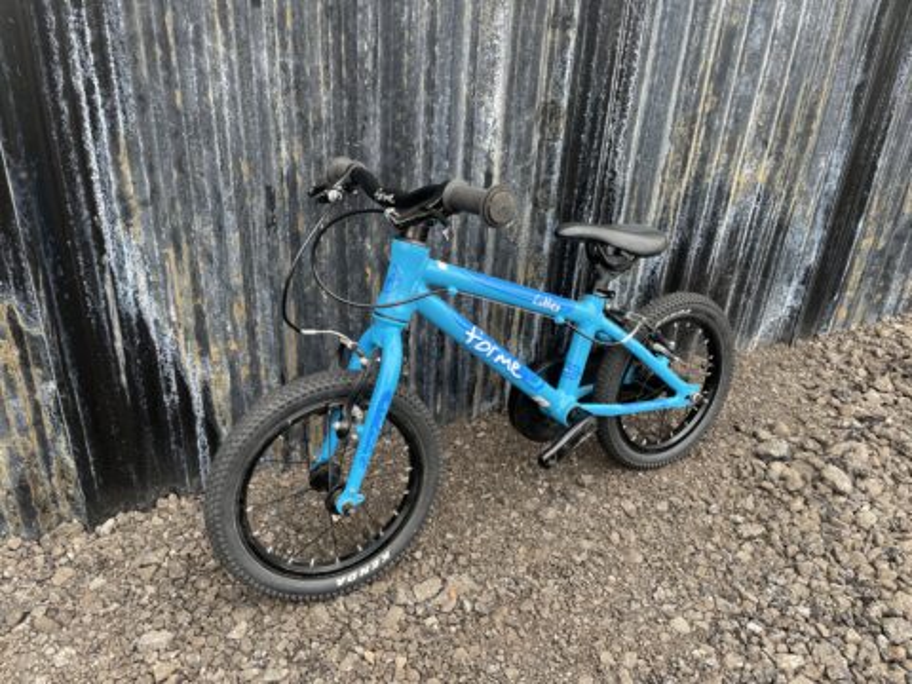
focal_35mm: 26
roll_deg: -4.5
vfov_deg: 53.1
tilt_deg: -27.9
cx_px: 456
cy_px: 342
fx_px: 685
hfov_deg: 67.3
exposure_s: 1/284
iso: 32
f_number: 1.6
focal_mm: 4.2
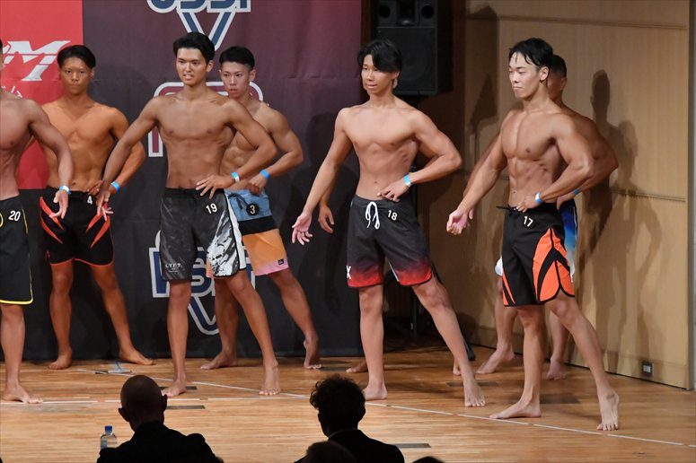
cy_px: 232
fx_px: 4638
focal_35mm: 240
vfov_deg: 5.7
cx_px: 348
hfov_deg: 8.6
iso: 10000
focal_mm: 160
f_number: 5.6
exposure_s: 1/400
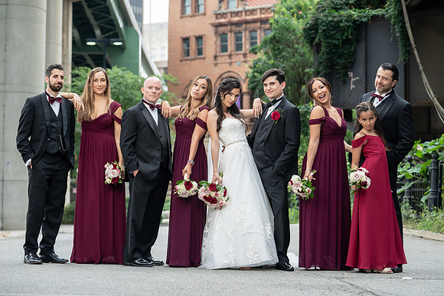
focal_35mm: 94
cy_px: 144
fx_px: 1162
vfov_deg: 14.5
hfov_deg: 21.6
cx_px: 239
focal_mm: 86
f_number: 4
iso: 400
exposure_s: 1/250
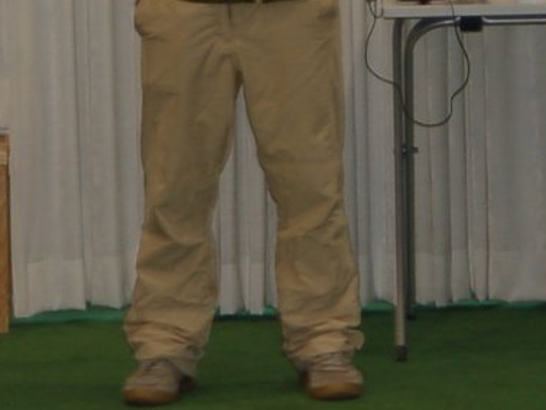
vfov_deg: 3.9
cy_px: -279
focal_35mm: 381
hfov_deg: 5.2
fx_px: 6013
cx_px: 501
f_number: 2.8
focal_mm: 50
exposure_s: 1/60
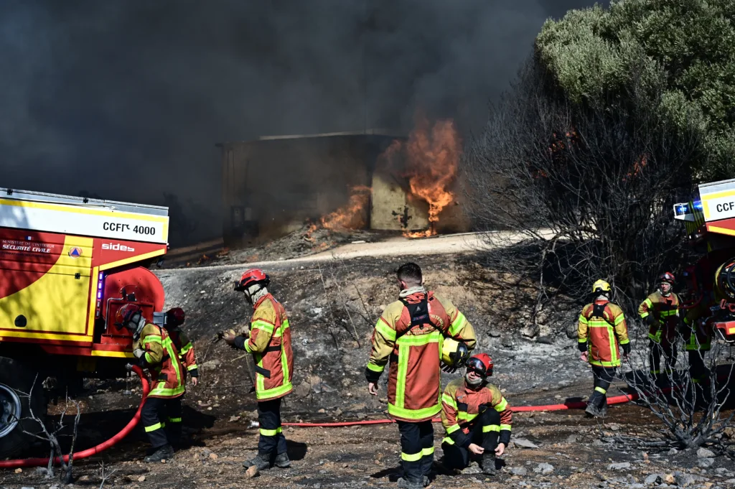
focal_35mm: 44
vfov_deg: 30.5
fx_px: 898
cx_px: 368
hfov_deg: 44.5
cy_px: 244
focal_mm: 44
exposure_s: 1/2000
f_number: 4
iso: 100
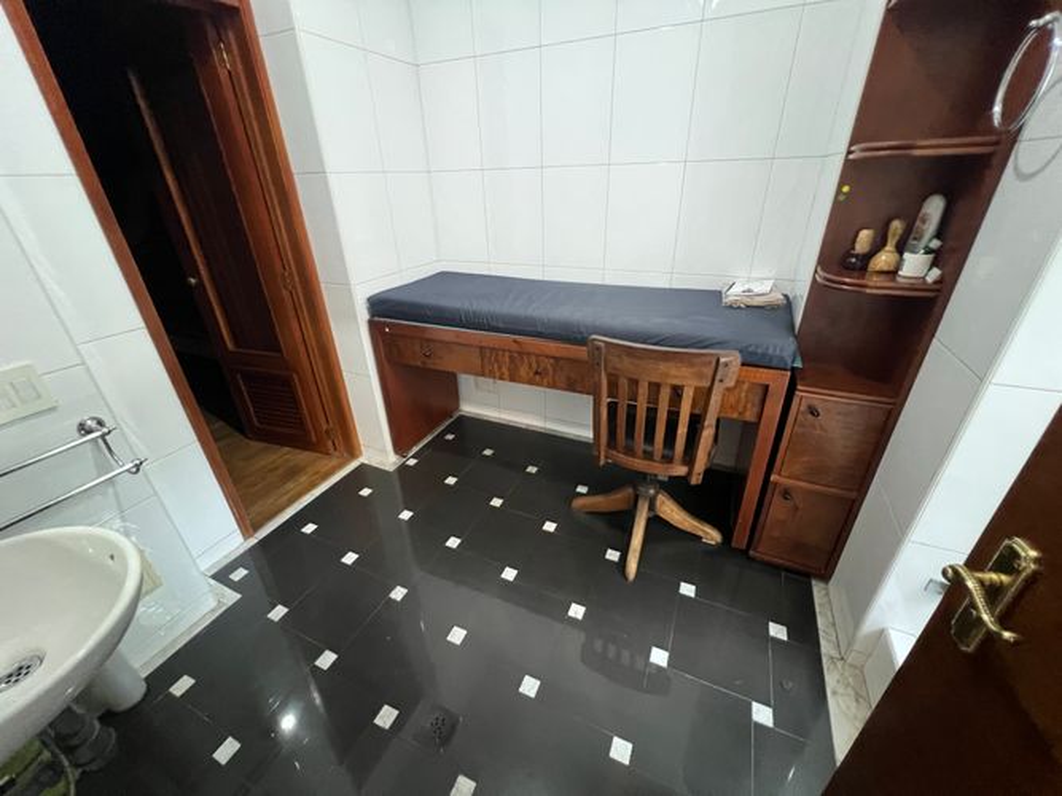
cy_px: 398
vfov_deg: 89.9
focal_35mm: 13
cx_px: 531
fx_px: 399
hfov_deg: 106.2
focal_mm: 1.57
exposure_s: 1/40
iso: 1000
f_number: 1.8
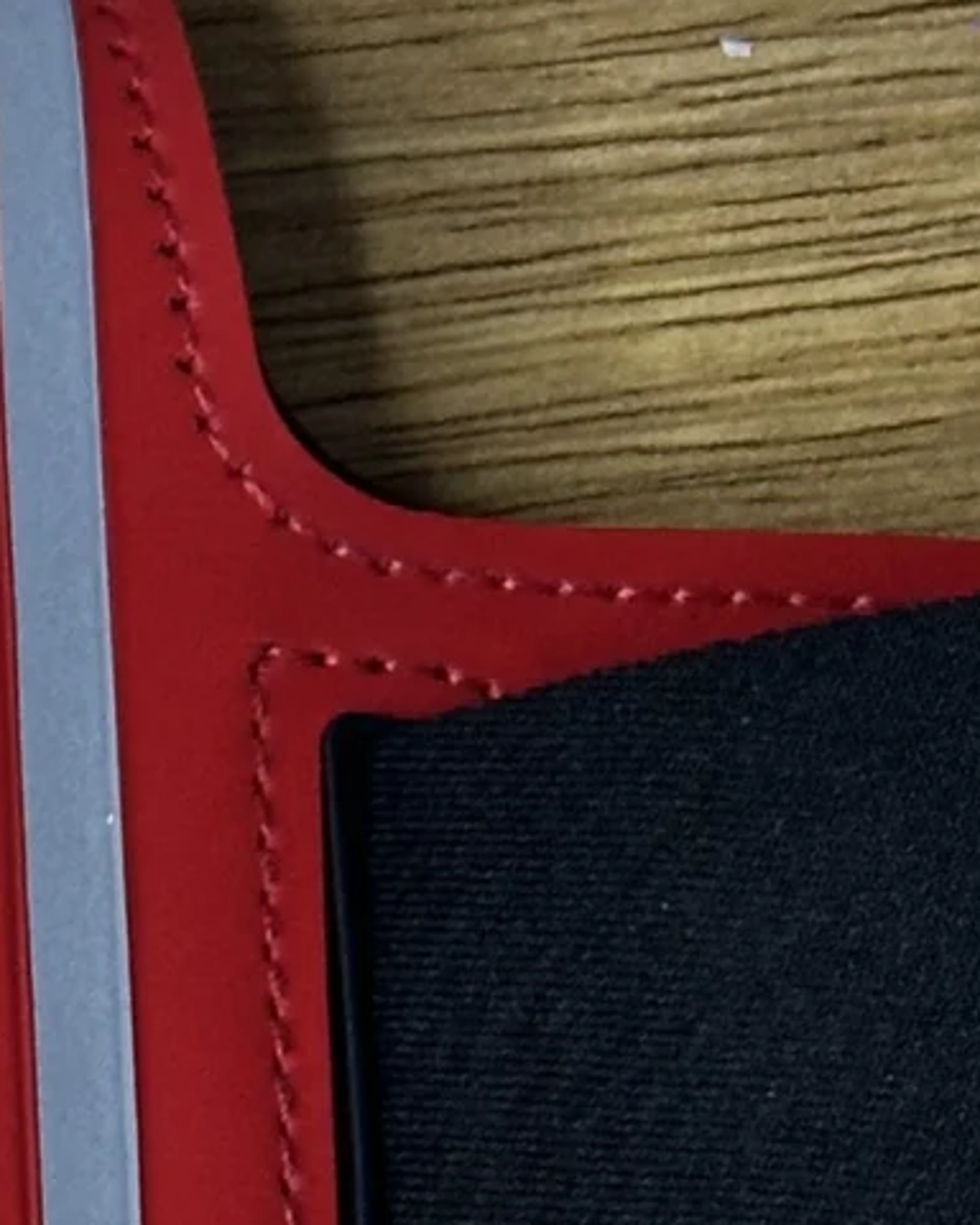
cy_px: 1404
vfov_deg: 7.7
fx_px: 9064
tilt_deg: -72.3
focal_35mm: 250
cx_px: -495
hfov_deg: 6.1
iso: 160
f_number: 1.78
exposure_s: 1/50
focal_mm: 6.86
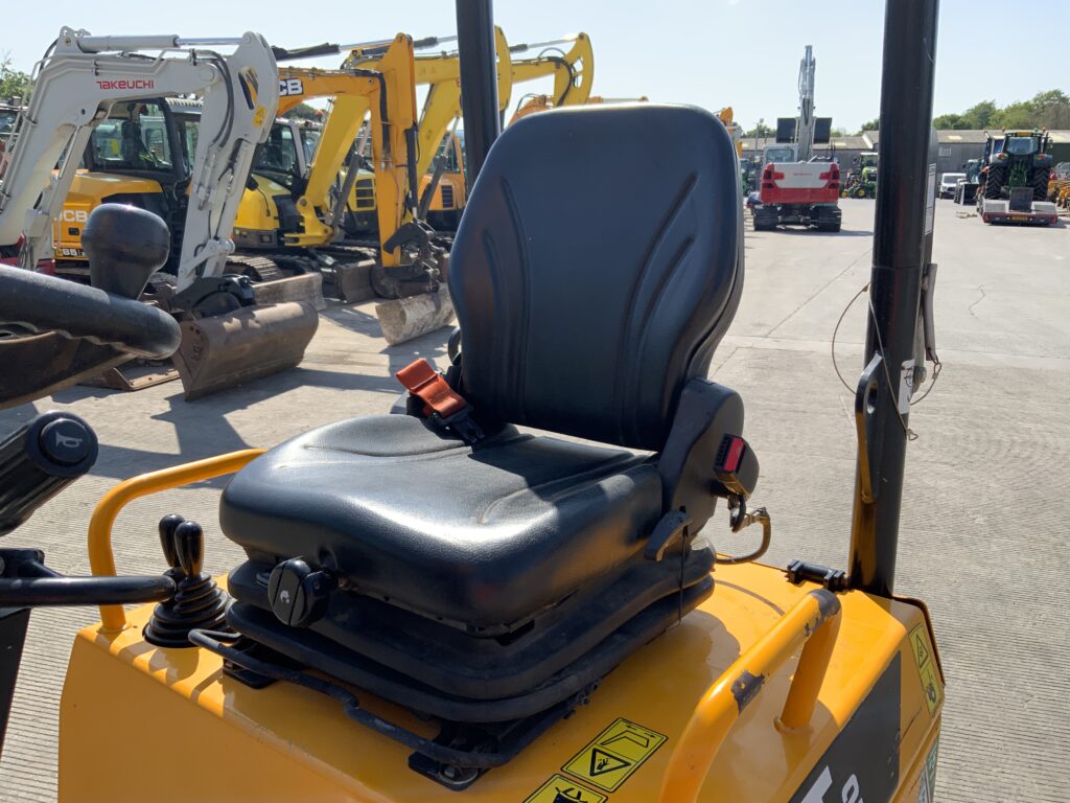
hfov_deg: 61.7
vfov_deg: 48.2
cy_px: 402
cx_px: 535
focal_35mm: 29
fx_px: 896
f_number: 1.8
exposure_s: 1/962
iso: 16
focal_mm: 3
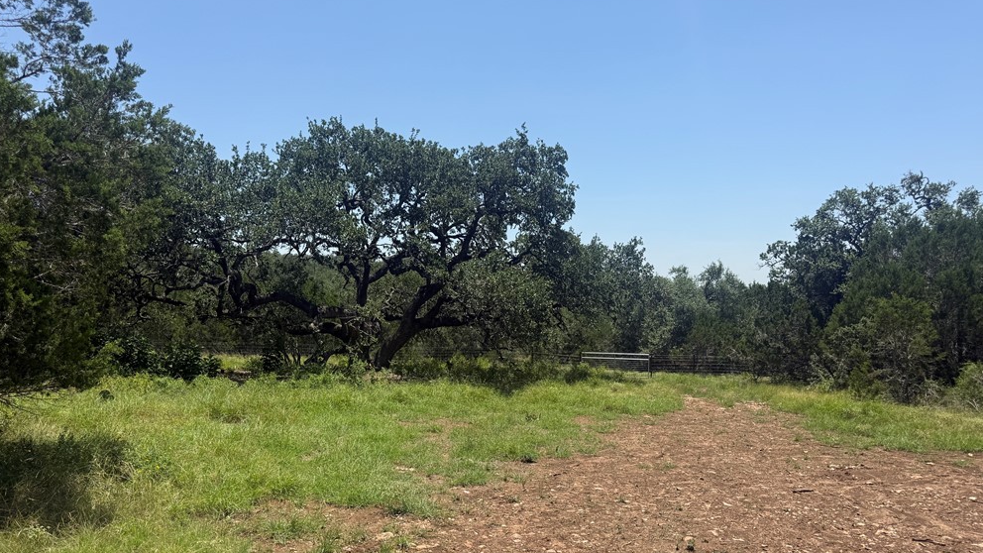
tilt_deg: -2.3
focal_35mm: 27
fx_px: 704
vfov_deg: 42.7
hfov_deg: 69.9
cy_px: 334
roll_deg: -0.9
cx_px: 485
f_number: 1.78
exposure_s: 1/3759
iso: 80
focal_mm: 6.76
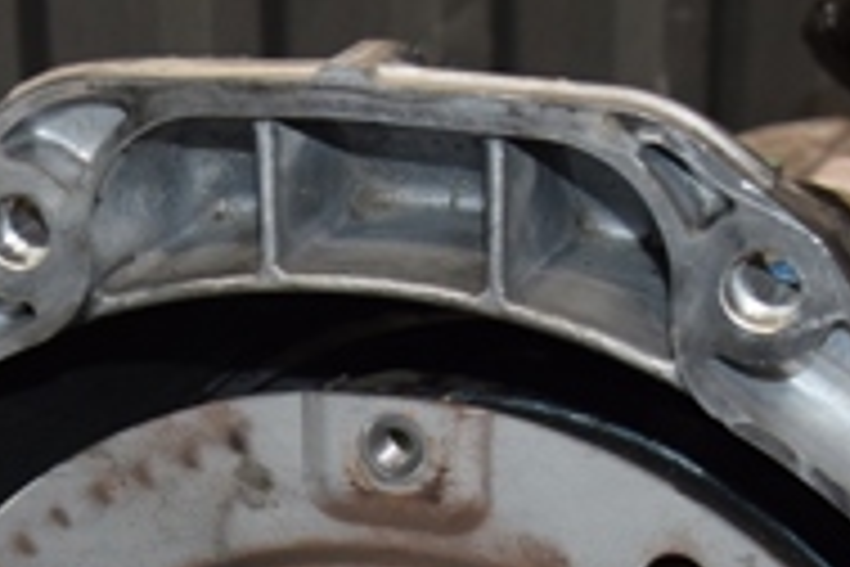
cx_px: 292
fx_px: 2991
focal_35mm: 127
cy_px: 837
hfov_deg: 16.1
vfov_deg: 10.5
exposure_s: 1/60
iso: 800
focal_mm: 25
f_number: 5
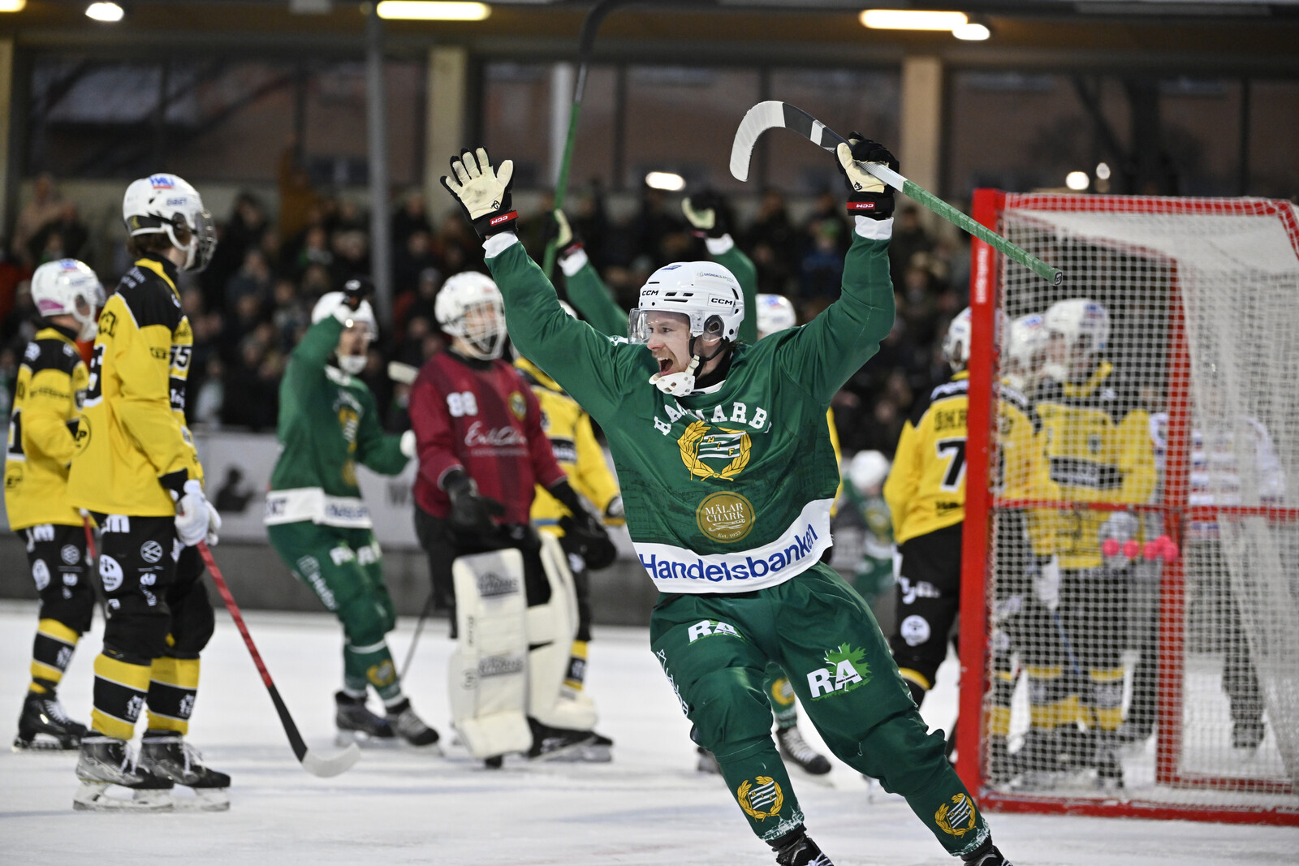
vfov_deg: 7.6
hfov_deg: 11.4
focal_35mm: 180
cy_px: 433
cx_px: 650
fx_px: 6495
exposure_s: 1/1000
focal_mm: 180
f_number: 4
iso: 3200
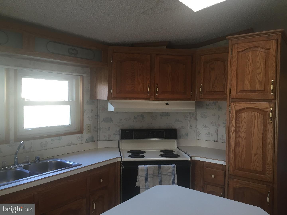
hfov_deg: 61.7
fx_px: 240
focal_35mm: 29
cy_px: 108
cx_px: 144
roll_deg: -1.2
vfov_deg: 48.2
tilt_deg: -3.2
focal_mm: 4.15
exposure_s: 1/30
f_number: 2.2
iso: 64
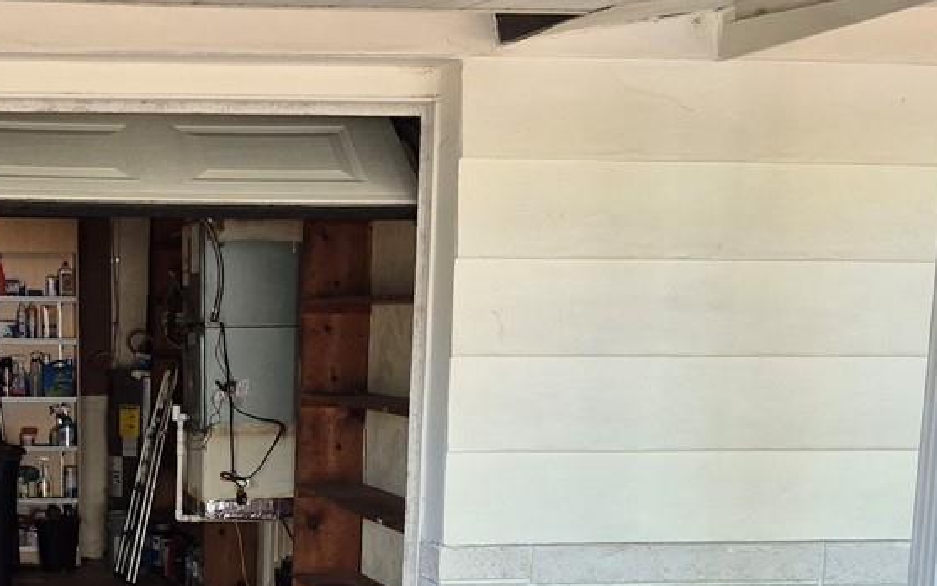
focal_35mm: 70
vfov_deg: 17.9
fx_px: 1787
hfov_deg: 28.5
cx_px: 140
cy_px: 645
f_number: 1.8
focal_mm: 5.4
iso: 50
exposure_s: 1/180
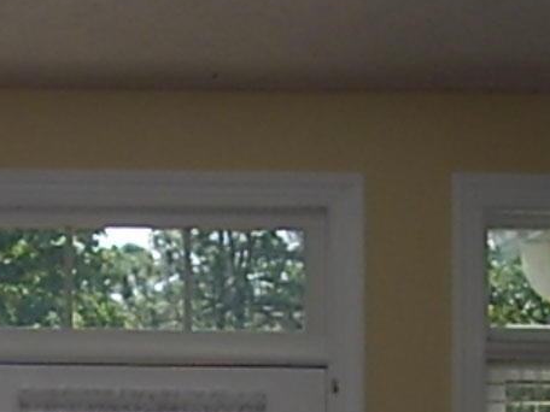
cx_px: -116
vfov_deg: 7.6
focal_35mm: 192
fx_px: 3051
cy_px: 584
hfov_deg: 10.1
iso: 50
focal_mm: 6.2
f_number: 2.7
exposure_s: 1/320
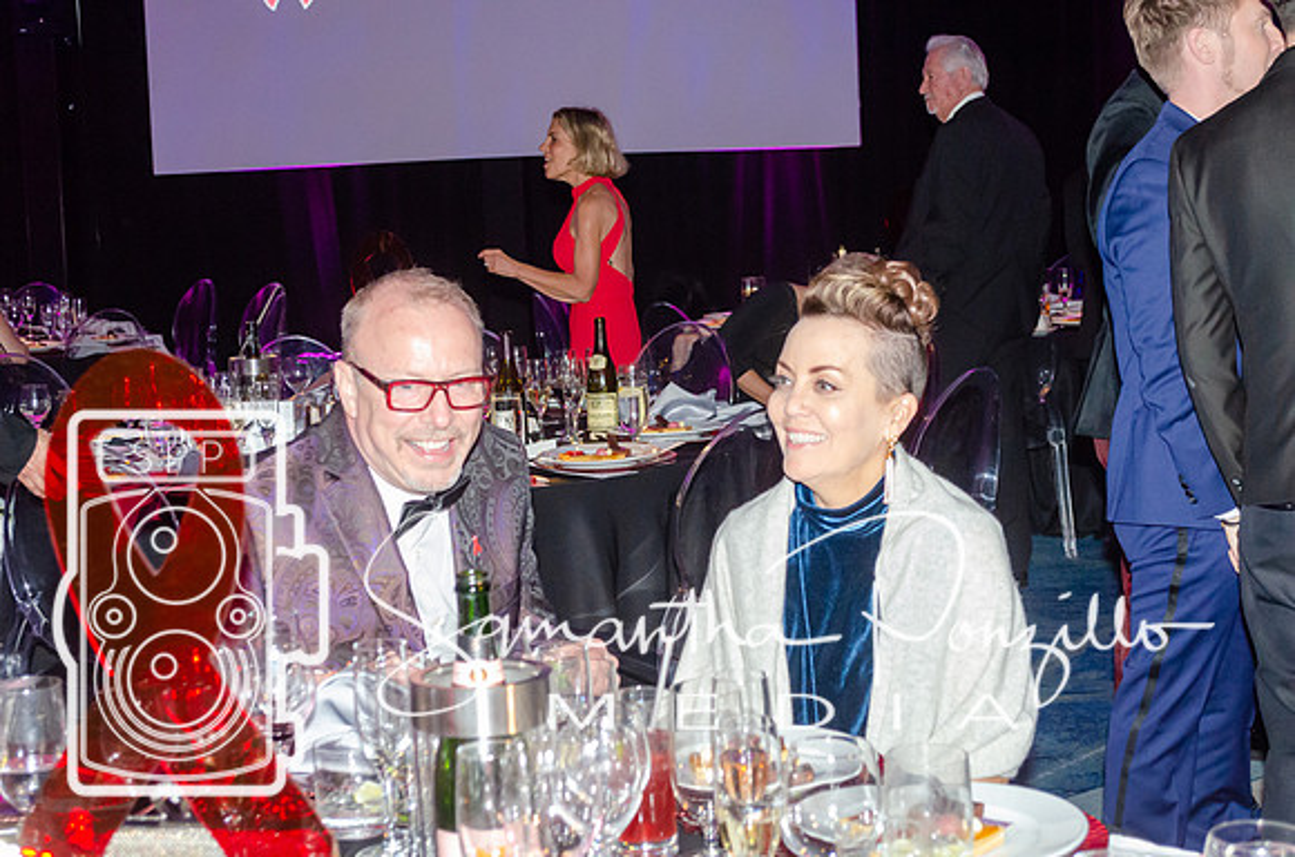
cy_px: 428
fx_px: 2154
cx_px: 648
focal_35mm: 60
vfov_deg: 22.5
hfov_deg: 33.5
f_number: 5.3
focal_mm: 40
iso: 3200
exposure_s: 1/60
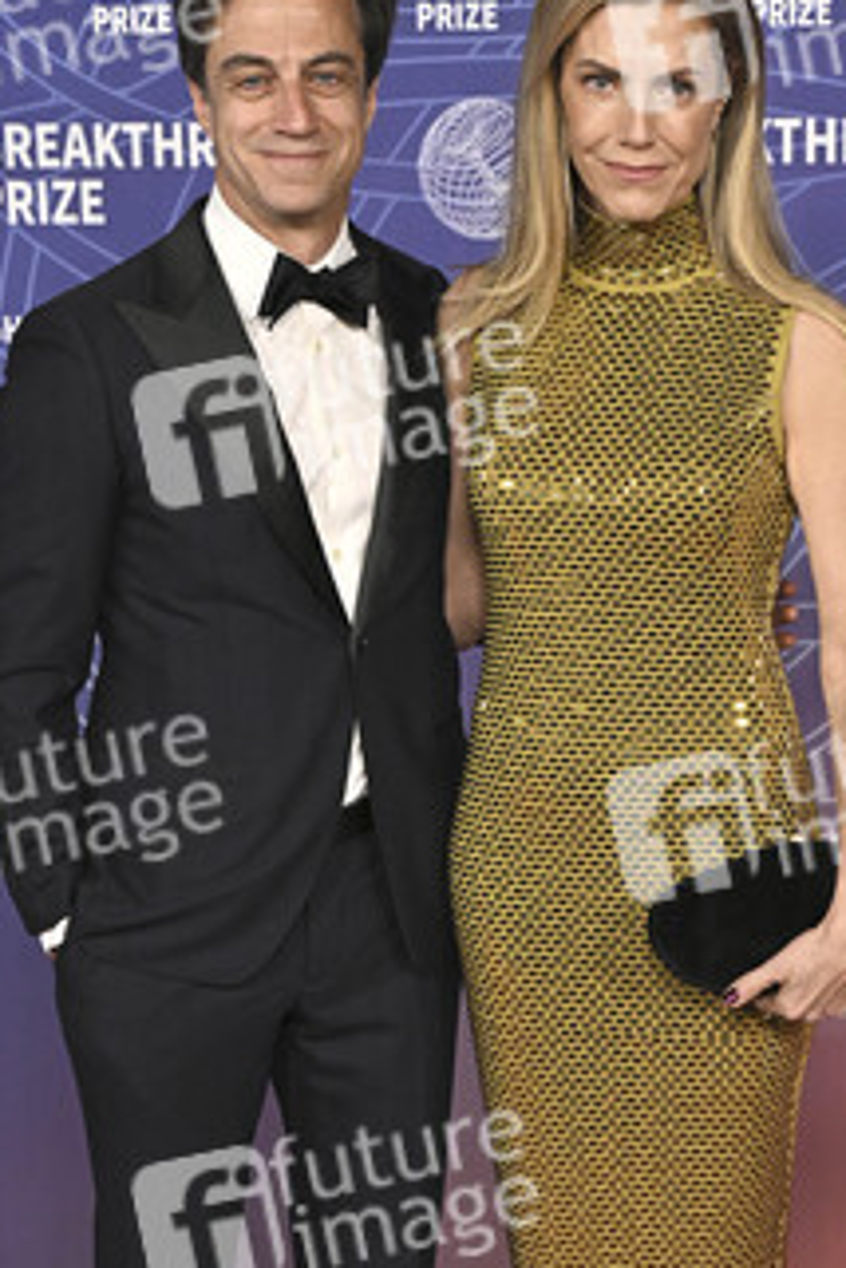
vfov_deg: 35.6
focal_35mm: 56
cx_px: 451
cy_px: 612
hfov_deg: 24.2
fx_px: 1974
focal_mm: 45
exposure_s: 1/320
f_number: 4
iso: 2000
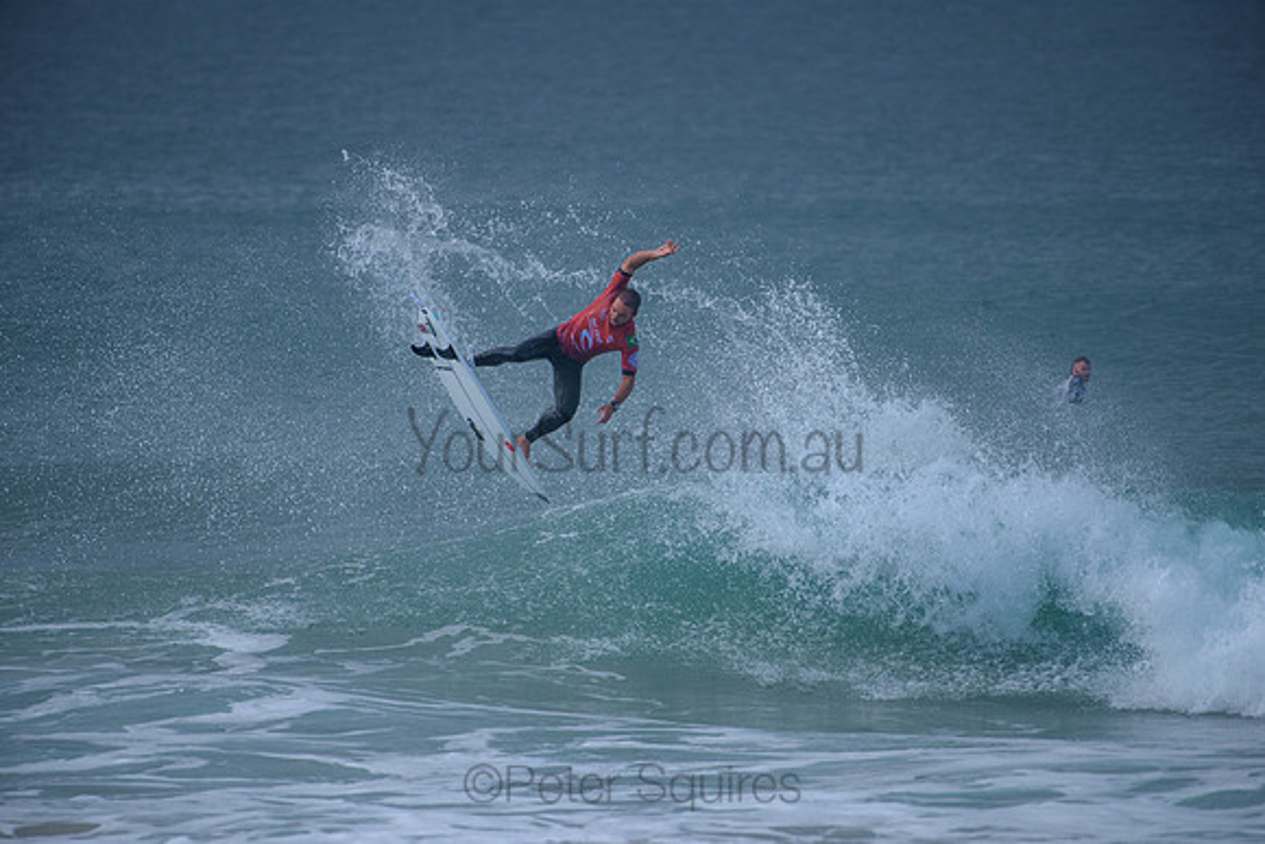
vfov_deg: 2.7
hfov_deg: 4.1
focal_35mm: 509
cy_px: 422
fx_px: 17880
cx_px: 632
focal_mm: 500
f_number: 5.6
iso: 320
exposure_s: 1/2000
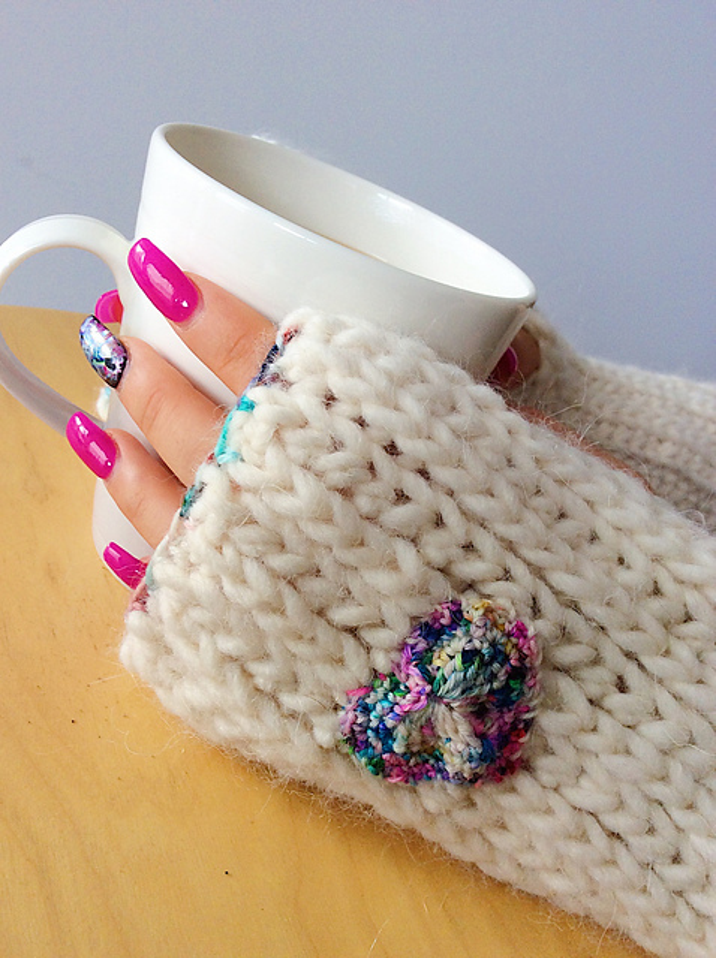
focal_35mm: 32
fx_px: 885
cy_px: 479
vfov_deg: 56.9
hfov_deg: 44.1
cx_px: 358
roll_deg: -23.3
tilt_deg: -26.2
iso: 50
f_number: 2.4
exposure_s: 1/50
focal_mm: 3.3
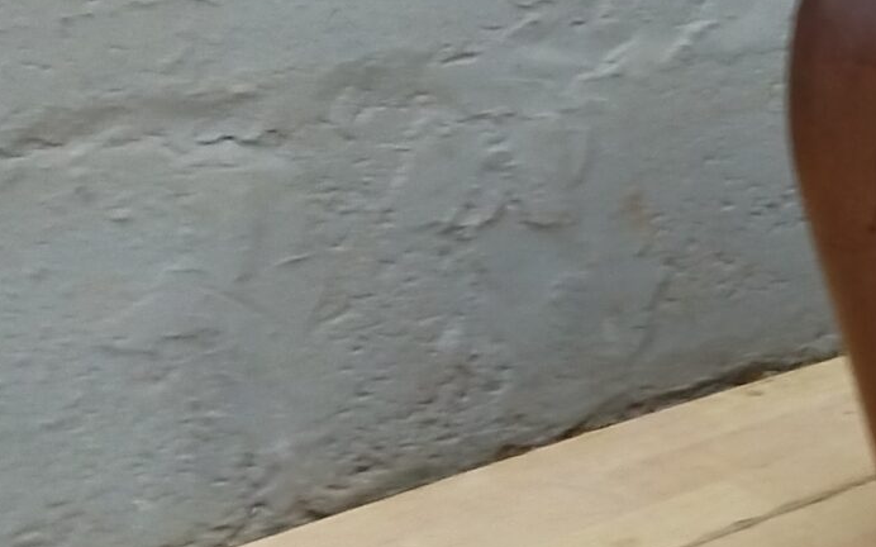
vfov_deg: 12.7
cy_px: 28
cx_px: 1449
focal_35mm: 102
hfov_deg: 17.5
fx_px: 2434
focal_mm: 4.25
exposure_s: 1/14.3
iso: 655
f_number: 1.8
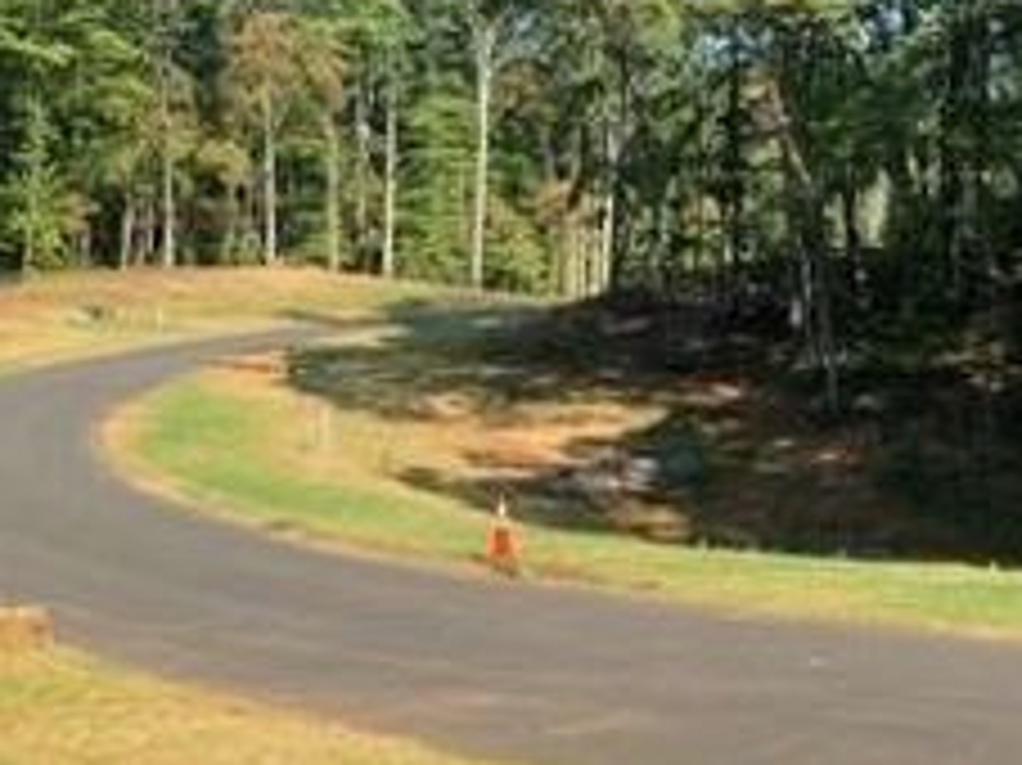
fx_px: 1889
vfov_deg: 22.6
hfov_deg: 27.8
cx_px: 1108
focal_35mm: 64
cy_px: 137
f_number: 1.8
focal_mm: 3
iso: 16
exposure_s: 1/650
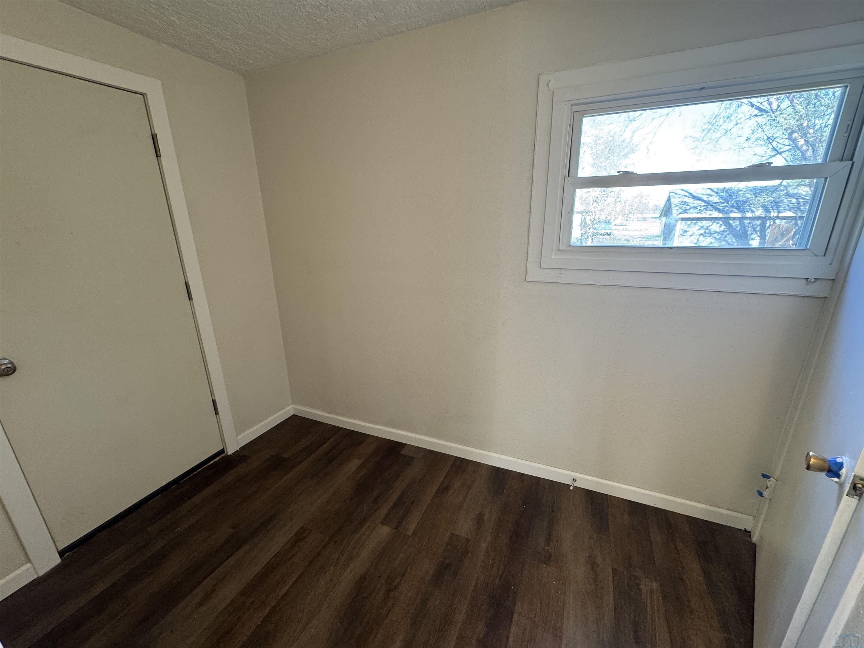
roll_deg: +1.5
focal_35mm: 14
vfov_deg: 85.7
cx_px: 432
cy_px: 324
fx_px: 349
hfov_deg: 102.1
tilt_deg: -16.4
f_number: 2.2
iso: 160
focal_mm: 2.22
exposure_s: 1/60
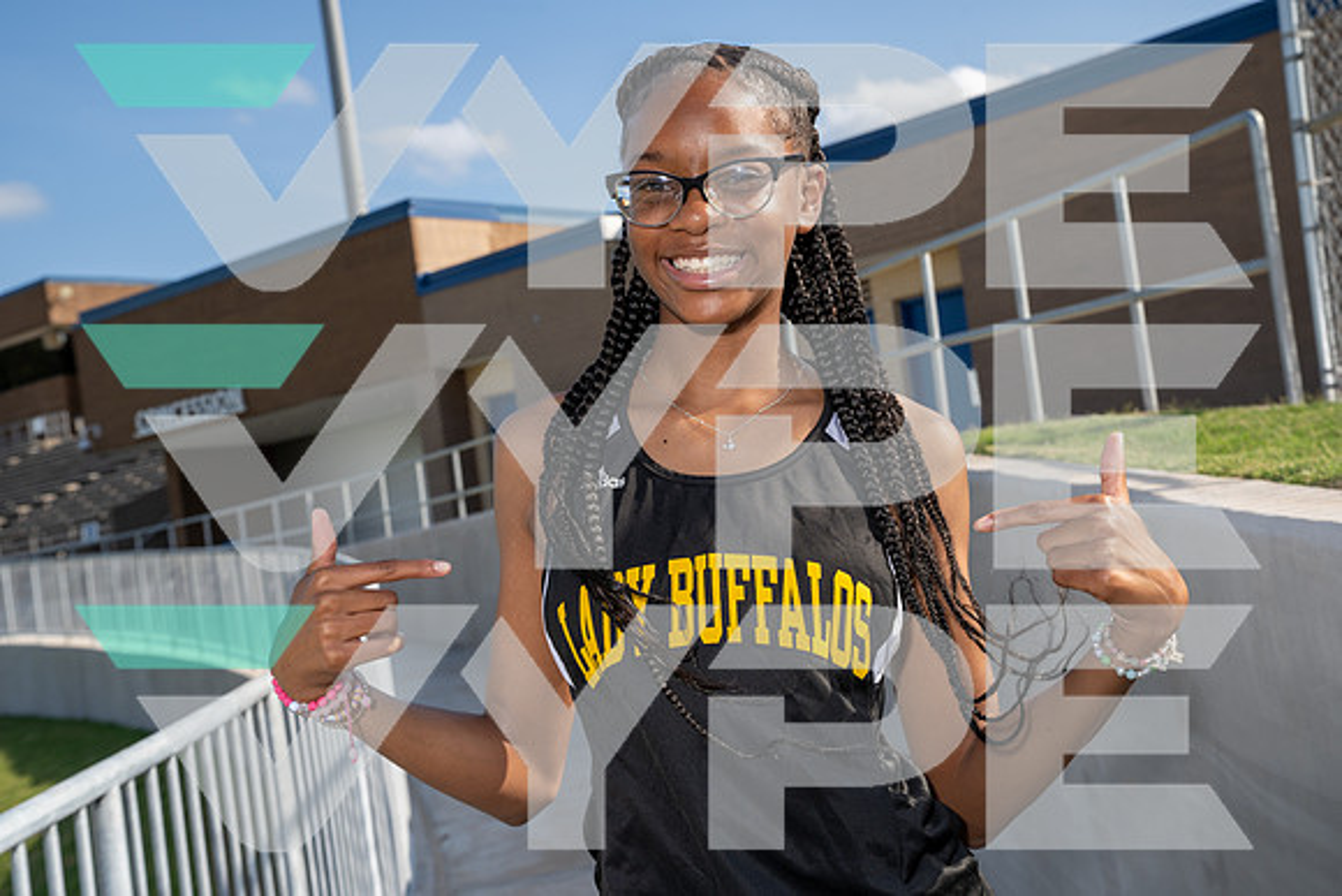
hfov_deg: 41.1
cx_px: 671
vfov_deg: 28.1
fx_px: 1790
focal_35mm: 48
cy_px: 448
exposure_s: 1/250
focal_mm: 48
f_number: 8
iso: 100
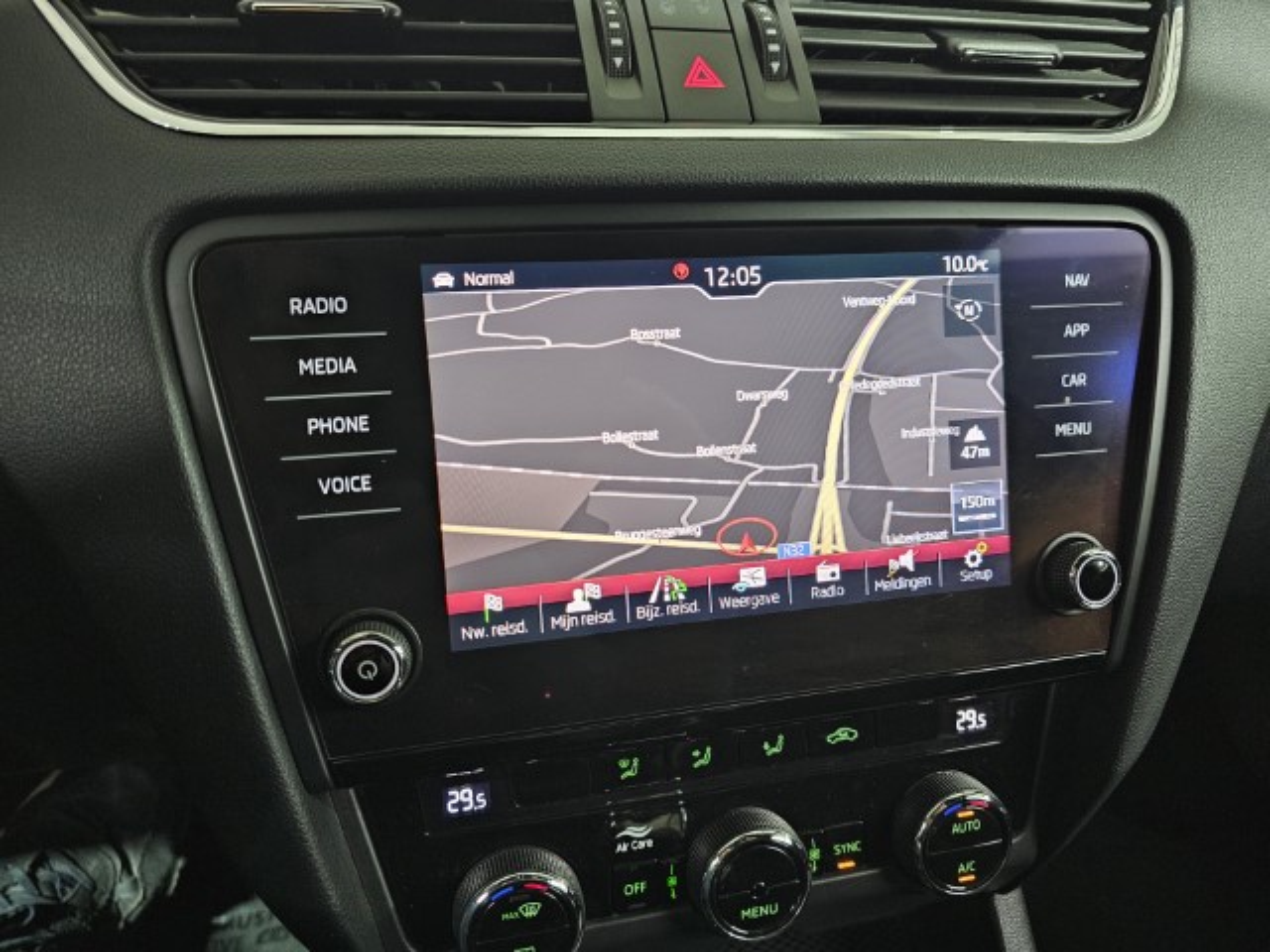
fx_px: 844
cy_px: 476
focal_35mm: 23
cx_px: 635
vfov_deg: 58.9
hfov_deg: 73.9
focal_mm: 6.3
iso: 640
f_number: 1.7
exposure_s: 1/50
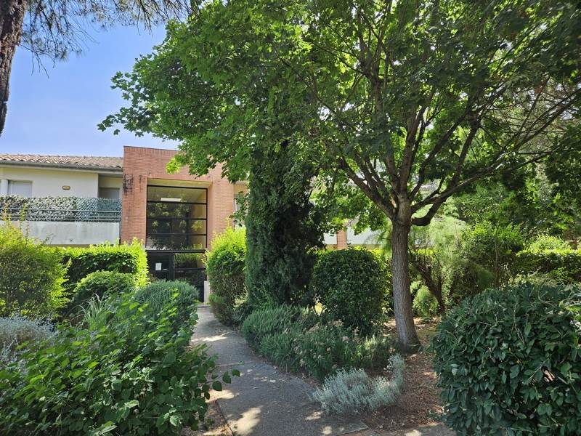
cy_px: 218
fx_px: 386
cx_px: 290
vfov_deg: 58.9
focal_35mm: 23
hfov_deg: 73.9
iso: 25
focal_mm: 5.4
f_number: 1.8
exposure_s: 1/261
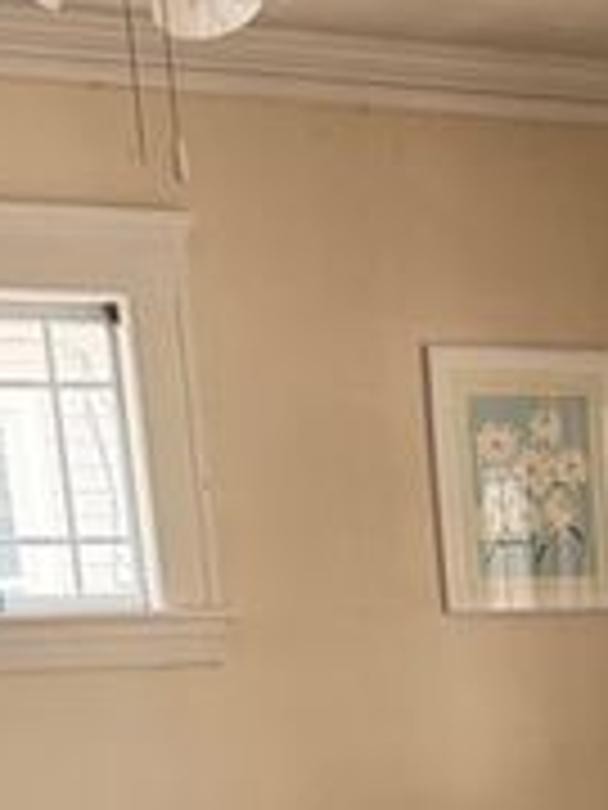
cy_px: 1235
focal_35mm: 89
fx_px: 2084
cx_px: 811
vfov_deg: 19.1
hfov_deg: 15.7
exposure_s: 1/173
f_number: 1.78
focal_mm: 6.76
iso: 200
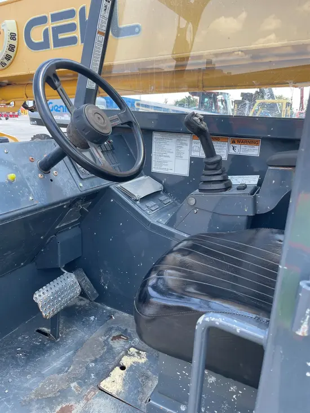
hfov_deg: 53.1
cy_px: 206
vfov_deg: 67.3
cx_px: 155
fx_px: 310
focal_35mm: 26
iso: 32
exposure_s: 1/295
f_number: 1.6
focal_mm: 4.2
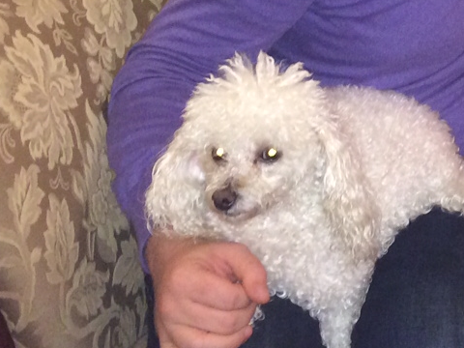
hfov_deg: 17.8
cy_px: -98
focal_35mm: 102
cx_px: 635
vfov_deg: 14.0
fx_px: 1367
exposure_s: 1/16
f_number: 2.2
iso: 200
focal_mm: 4.12
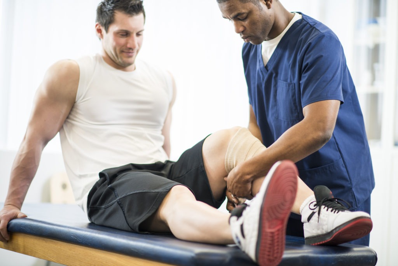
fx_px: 940
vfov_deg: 16.1
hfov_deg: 23.9
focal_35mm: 85
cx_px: 199
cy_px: 133
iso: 100
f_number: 1.6
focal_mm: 85
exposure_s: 1/250
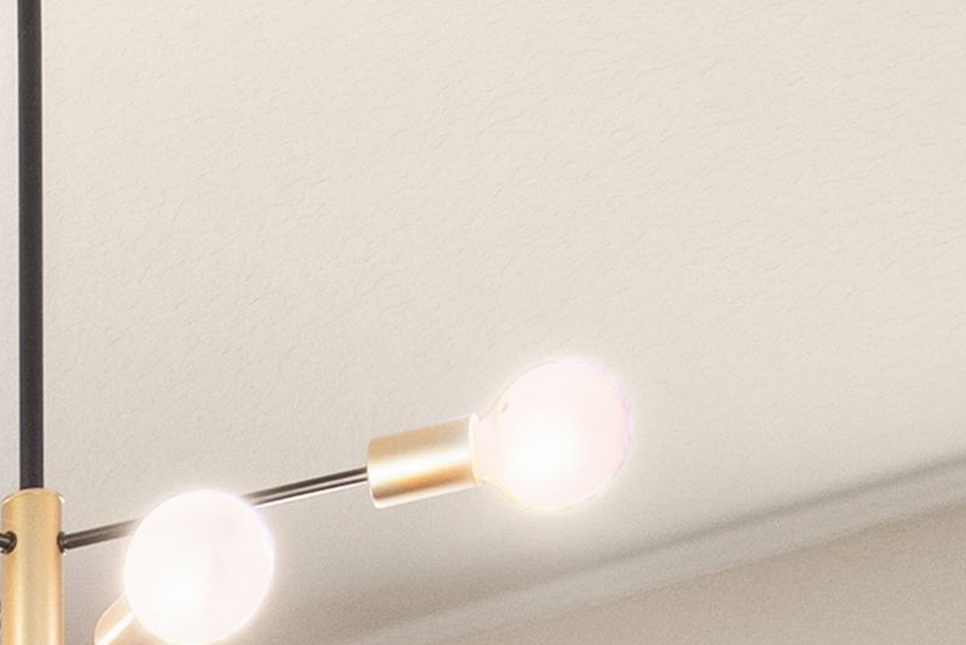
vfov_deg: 9.4
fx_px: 3033
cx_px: -651
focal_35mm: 113
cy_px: 1982
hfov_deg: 15.9
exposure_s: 1/25
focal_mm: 11
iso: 320
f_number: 8
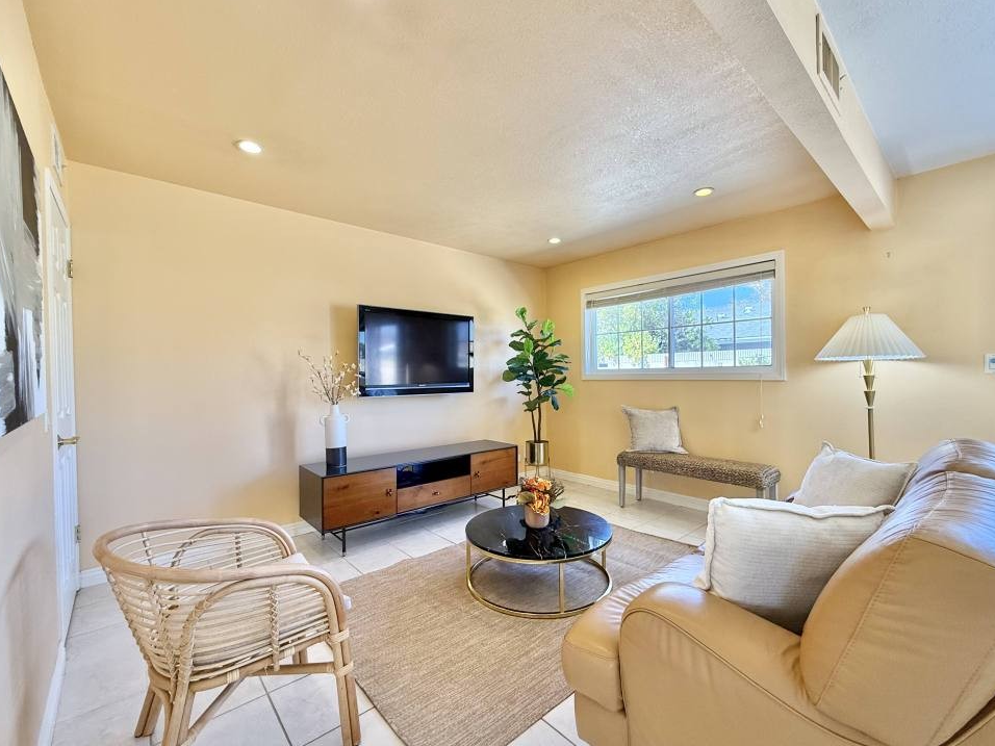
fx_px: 431
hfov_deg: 98.2
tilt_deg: +0.1
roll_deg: +0.7
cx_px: 506
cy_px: 380
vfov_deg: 81.7
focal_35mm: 15
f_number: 2.2
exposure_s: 1/120
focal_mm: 2.22
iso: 125
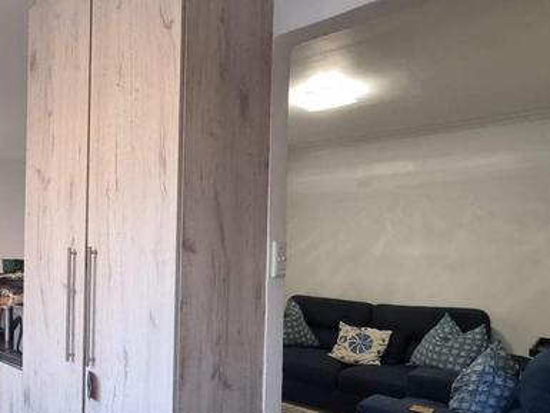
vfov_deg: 50.9
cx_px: 126
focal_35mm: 27
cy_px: 257
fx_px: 429
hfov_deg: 61.0
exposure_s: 1/50
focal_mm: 2.2
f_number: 2.2
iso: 320
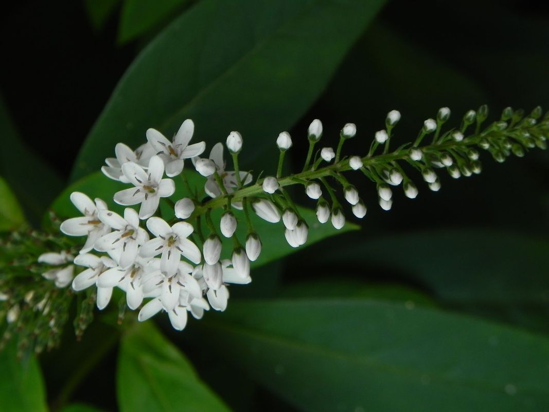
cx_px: 274
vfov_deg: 9.2
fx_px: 2569
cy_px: 206
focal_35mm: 162
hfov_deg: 12.2
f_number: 5
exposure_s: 1/250
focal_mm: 28.8
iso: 160
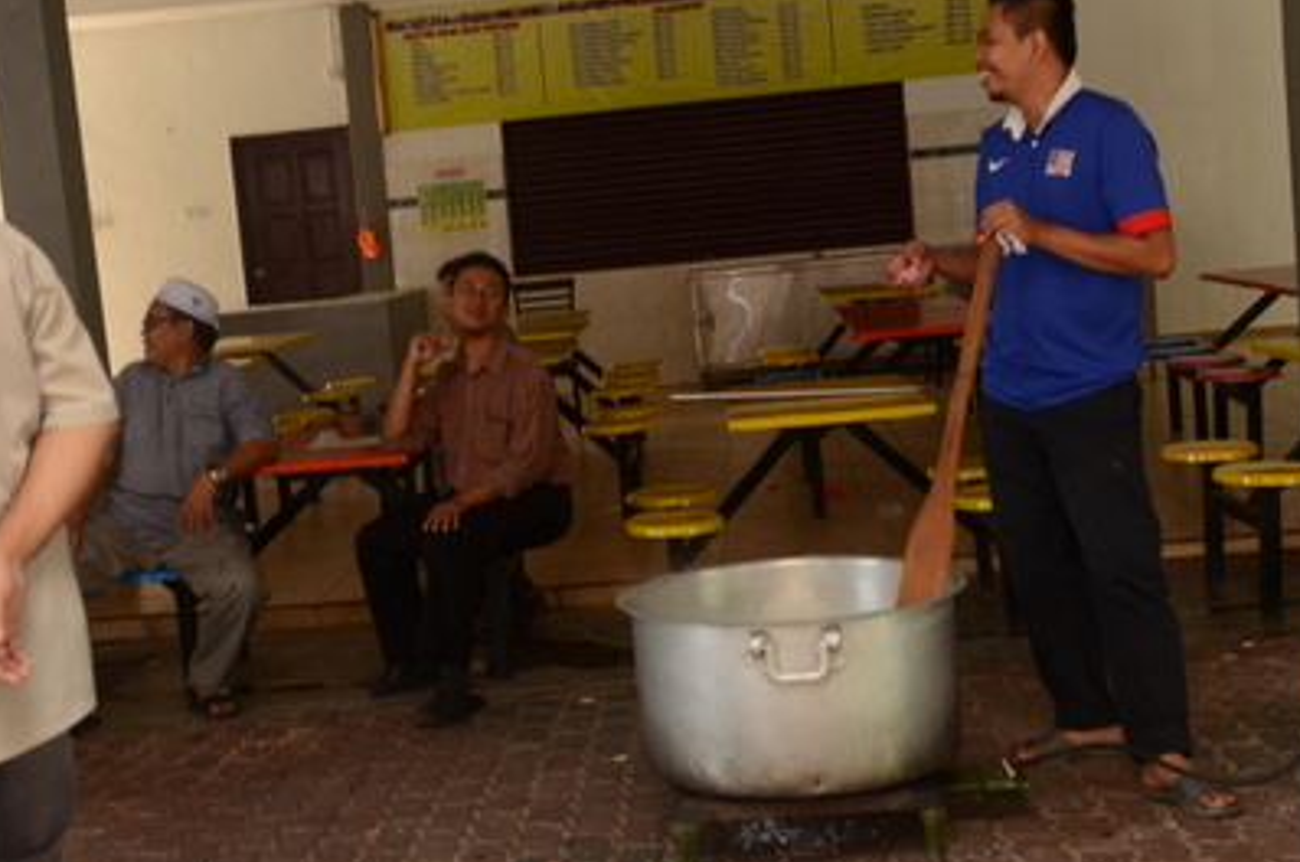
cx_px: 559
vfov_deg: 25.4
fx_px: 1911
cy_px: 454
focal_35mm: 53
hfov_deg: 37.5
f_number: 4
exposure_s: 1/250
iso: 800
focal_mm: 22
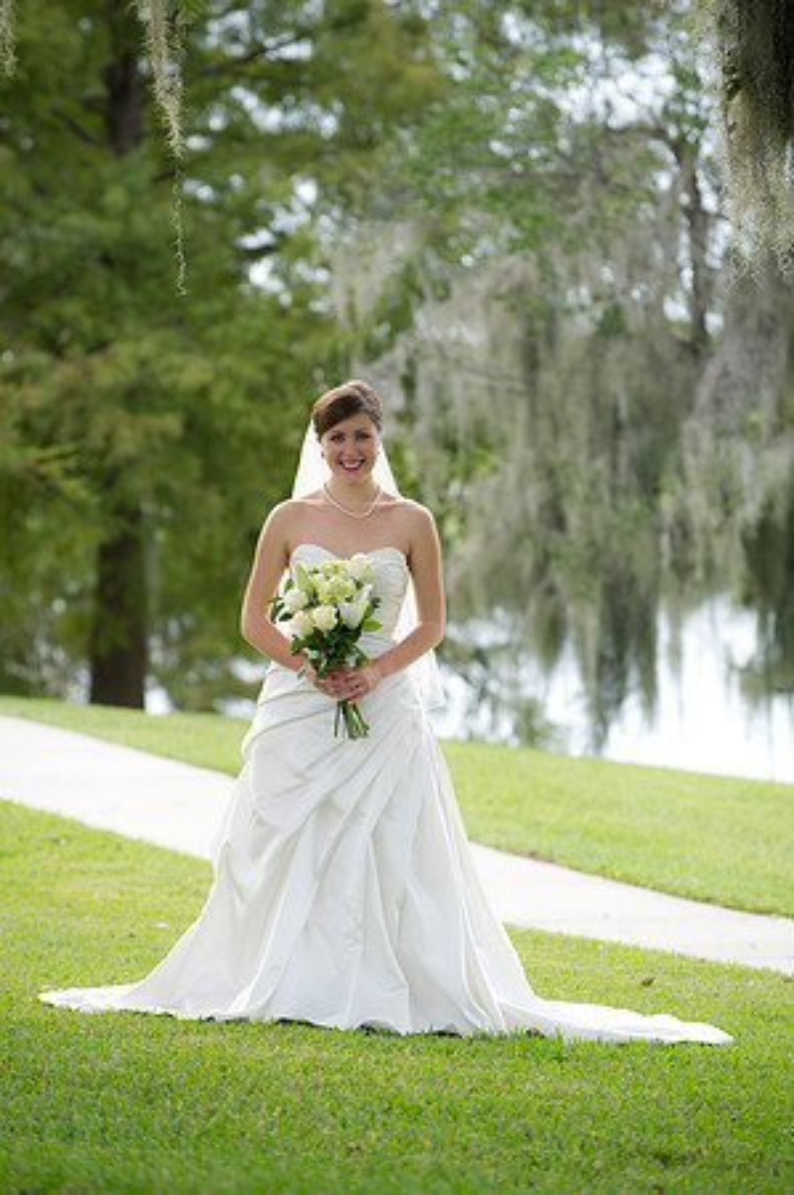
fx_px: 6631
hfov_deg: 6.9
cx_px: 397
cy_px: 598
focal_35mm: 200
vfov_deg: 10.3
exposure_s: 1/250
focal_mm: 200
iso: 320
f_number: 3.5
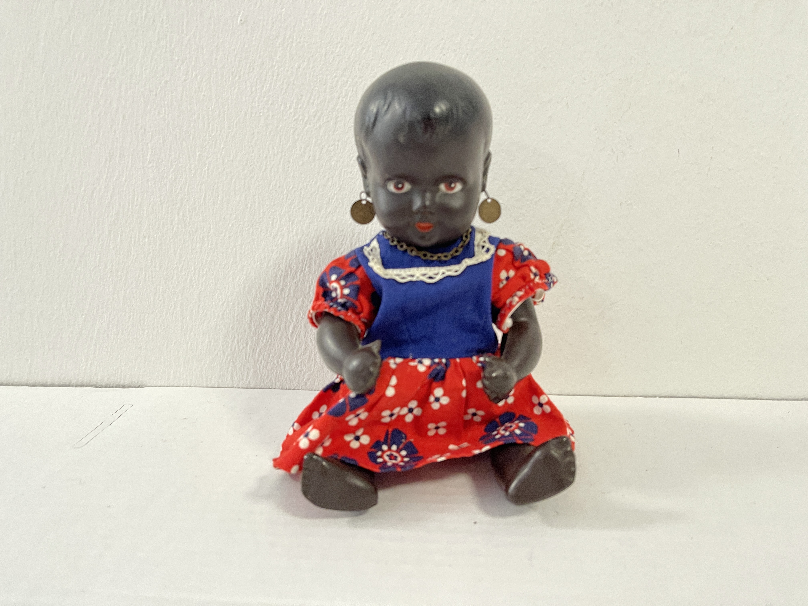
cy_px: 303
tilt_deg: -13.7
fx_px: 584
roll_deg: +0.7
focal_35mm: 25
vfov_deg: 54.9
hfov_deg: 69.4
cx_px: 404
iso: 125
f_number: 1.6
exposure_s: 1/77
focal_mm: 5.1
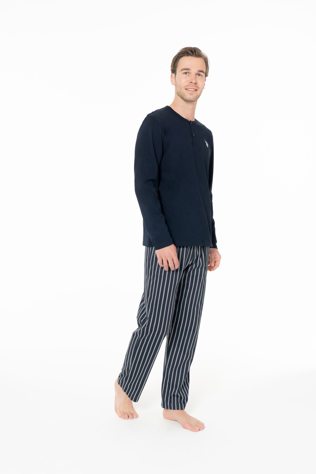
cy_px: 237
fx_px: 540
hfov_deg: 32.6
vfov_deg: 47.4
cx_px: 158
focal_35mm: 41
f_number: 8
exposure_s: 1/160
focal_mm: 41
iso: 200
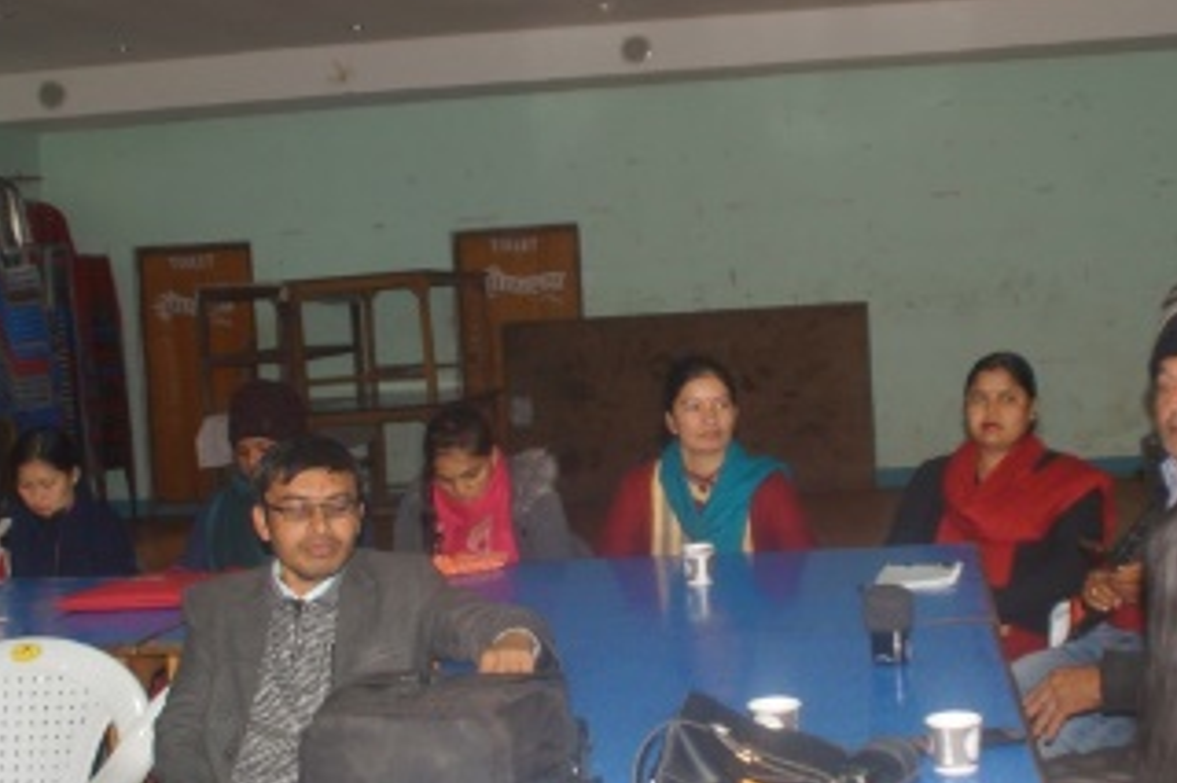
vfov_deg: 25.0
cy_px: 392
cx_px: 725
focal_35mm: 54
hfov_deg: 36.7
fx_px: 1765
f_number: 3.5
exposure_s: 1/60
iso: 640
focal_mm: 18
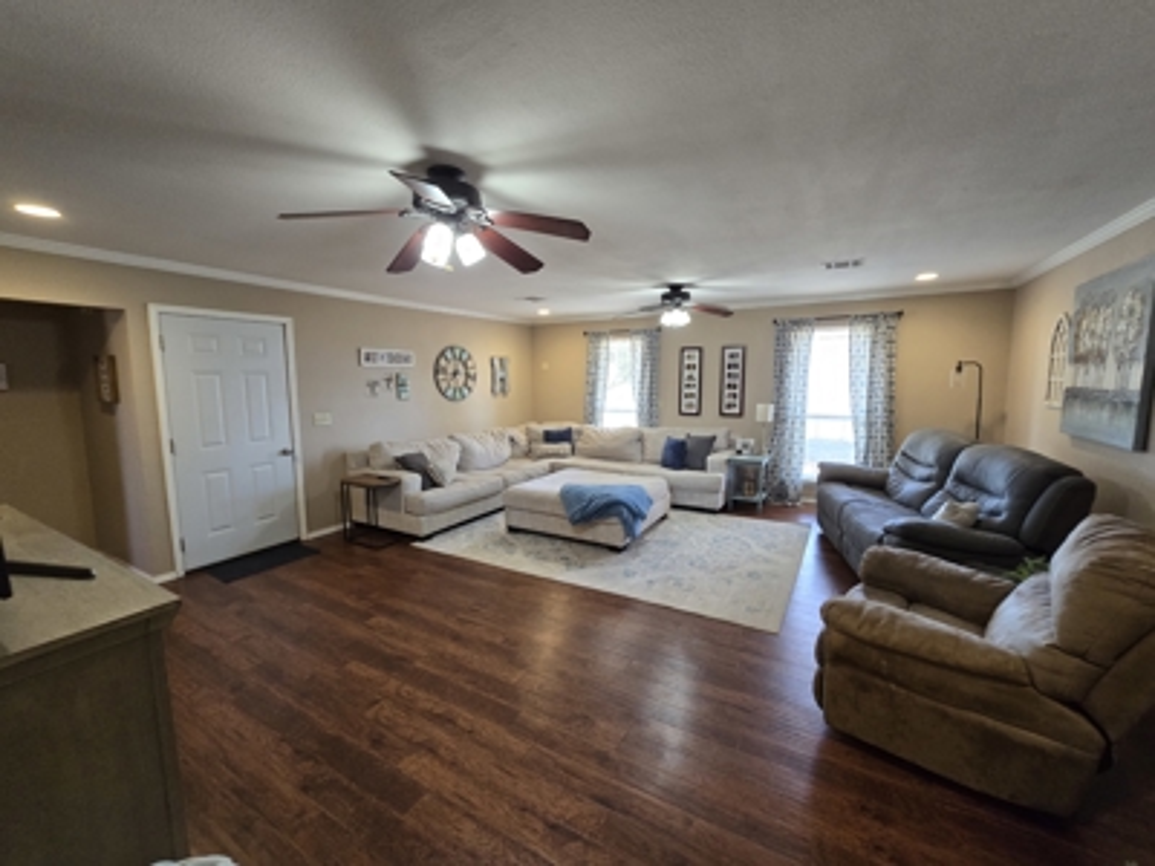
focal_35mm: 13
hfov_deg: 106.2
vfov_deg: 89.9
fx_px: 434
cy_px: 433
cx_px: 578
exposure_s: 1/60
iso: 320
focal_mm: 2.2
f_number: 2.2
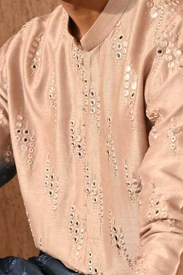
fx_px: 374
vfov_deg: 40.3
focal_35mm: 49
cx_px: 92
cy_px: 138
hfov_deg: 27.5
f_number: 7.1
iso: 250
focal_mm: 49
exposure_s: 1/100
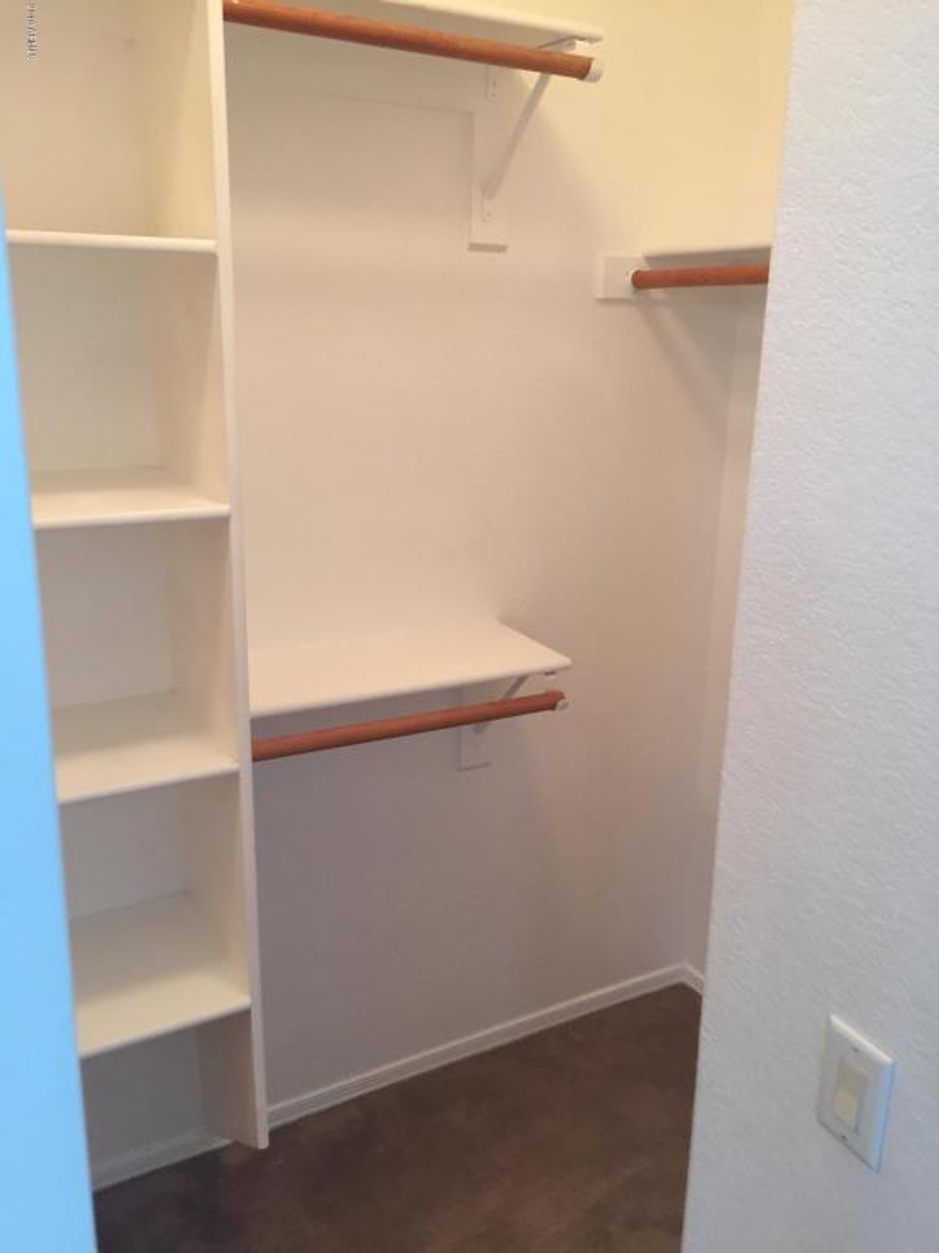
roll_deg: -2.4
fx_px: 1049
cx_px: 470
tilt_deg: -18.2
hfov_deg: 48.2
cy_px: 626
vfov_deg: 61.7
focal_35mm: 29
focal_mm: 4.15
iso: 80
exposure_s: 1/30
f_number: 2.2
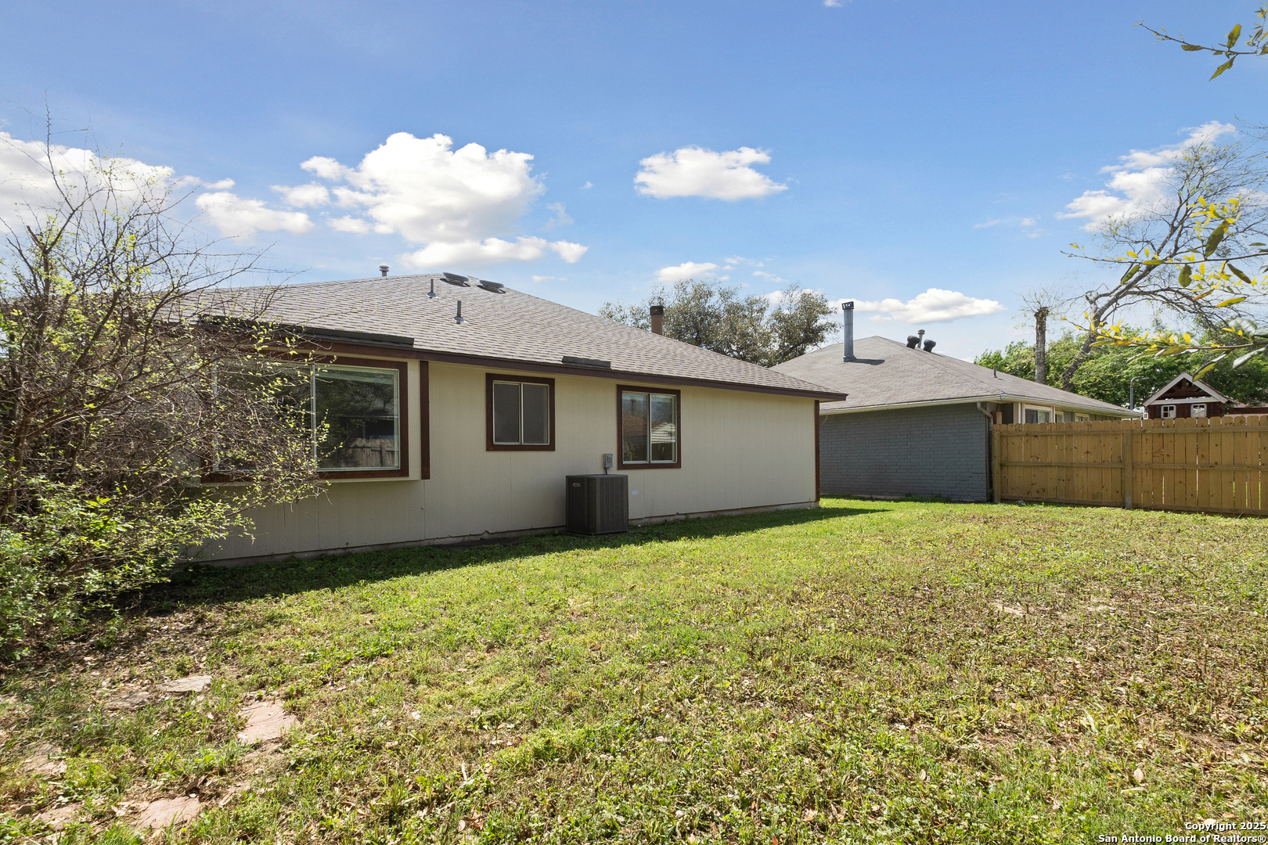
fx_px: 528
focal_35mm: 15
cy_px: 422
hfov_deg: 100.4
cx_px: 634
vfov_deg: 77.3
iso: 400
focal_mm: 10
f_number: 8
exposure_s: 1/640
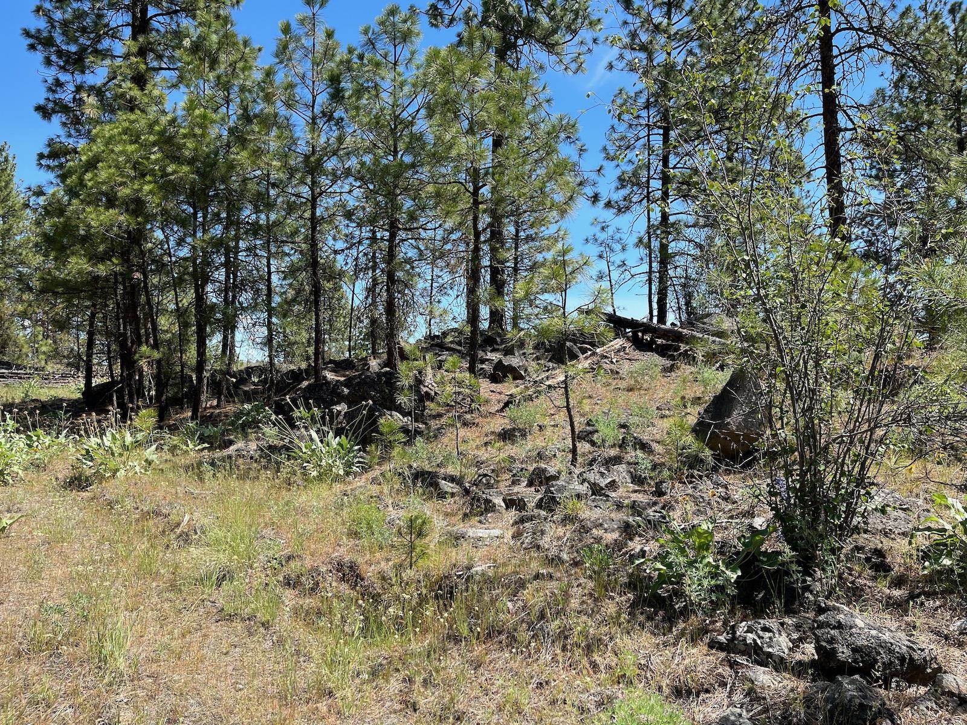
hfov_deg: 67.3
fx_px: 726
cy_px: 362
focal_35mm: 26
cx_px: 484
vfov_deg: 53.1
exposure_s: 1/1647
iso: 50
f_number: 1.6
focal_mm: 5.1
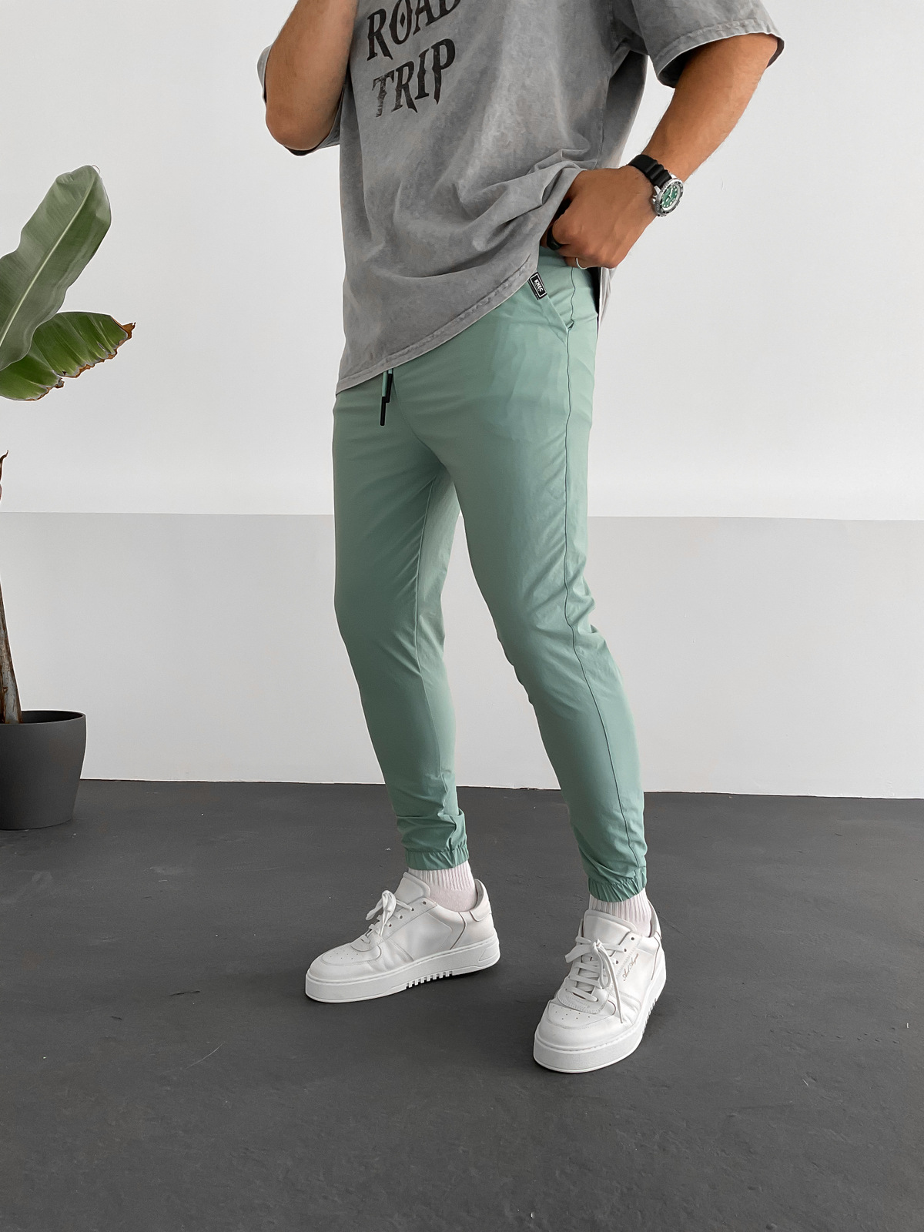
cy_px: 616
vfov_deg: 61.7
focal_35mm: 29
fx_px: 1032
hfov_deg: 48.2
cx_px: 462
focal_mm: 3
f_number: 1.8
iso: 50
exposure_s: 1/120
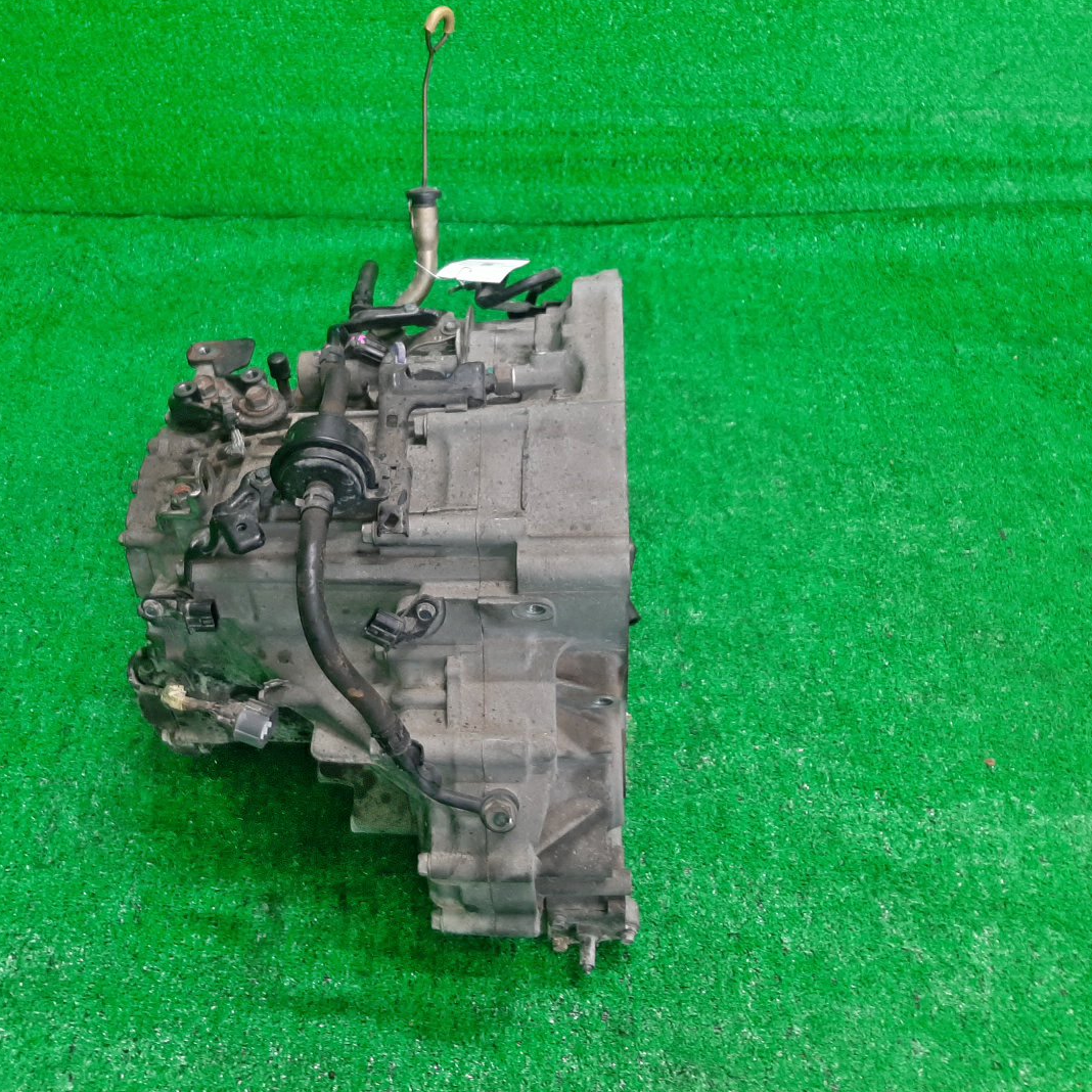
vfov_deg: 52.5
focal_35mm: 31
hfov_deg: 51.8
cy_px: 549
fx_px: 1106
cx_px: 386
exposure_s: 1/50
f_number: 1.7
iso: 125
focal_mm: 3.93
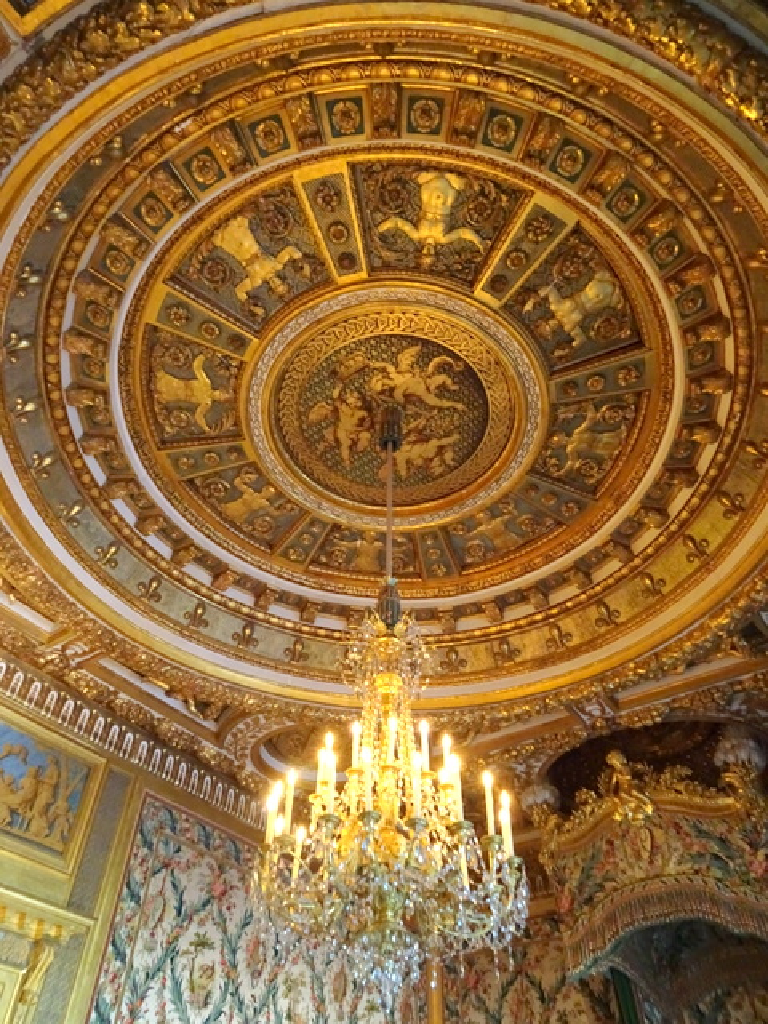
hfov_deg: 56.8
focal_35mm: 24
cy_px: 512
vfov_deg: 71.6
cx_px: 384
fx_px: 710
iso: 1000
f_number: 3.5
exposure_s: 1/8
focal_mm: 4.1
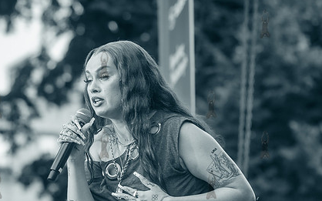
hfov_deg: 9.6
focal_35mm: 218
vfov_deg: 6.0
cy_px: 125
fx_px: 1913
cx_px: 69
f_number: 4
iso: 2000
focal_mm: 125
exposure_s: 1/1000
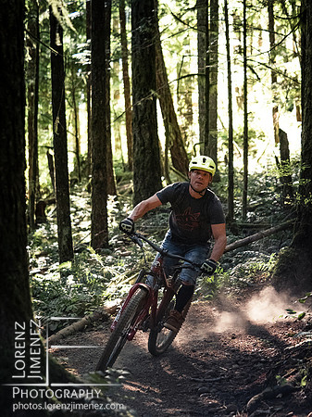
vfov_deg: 15.4
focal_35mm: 128
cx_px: 156
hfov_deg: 11.6
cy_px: 208
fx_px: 1540
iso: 3200
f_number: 2.8
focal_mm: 64
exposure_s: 1/800
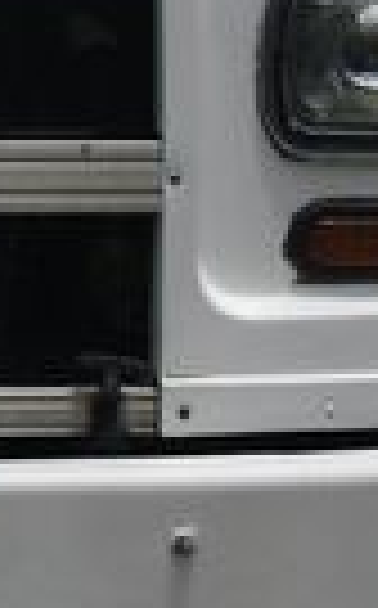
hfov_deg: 7.0
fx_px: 2993
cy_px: -41
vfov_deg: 11.4
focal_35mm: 181
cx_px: -351
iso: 80
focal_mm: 6.3
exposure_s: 1/200
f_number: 7.8
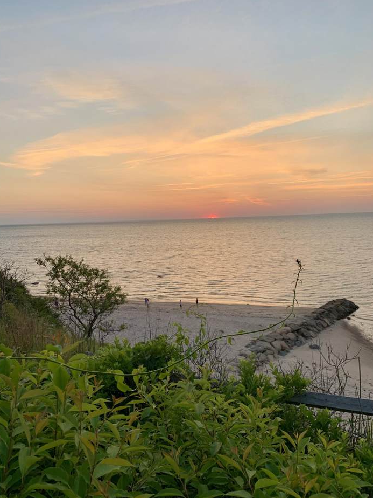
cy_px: 257
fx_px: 388
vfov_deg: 65.3
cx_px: 186
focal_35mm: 27
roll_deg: +1.9
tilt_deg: -6.8
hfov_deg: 51.4
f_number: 1.8
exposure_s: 1/159
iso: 25
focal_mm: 4.25
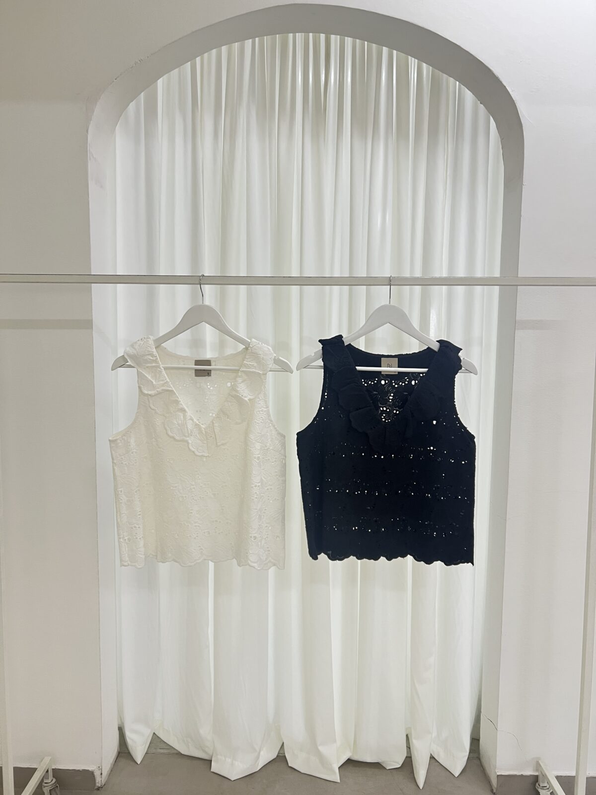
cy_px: 398
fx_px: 597
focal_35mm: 26
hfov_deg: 53.1
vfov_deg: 67.3
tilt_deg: -6.2
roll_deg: -0.1
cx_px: 298
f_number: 1.5
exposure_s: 1/50
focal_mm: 5.7
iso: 160
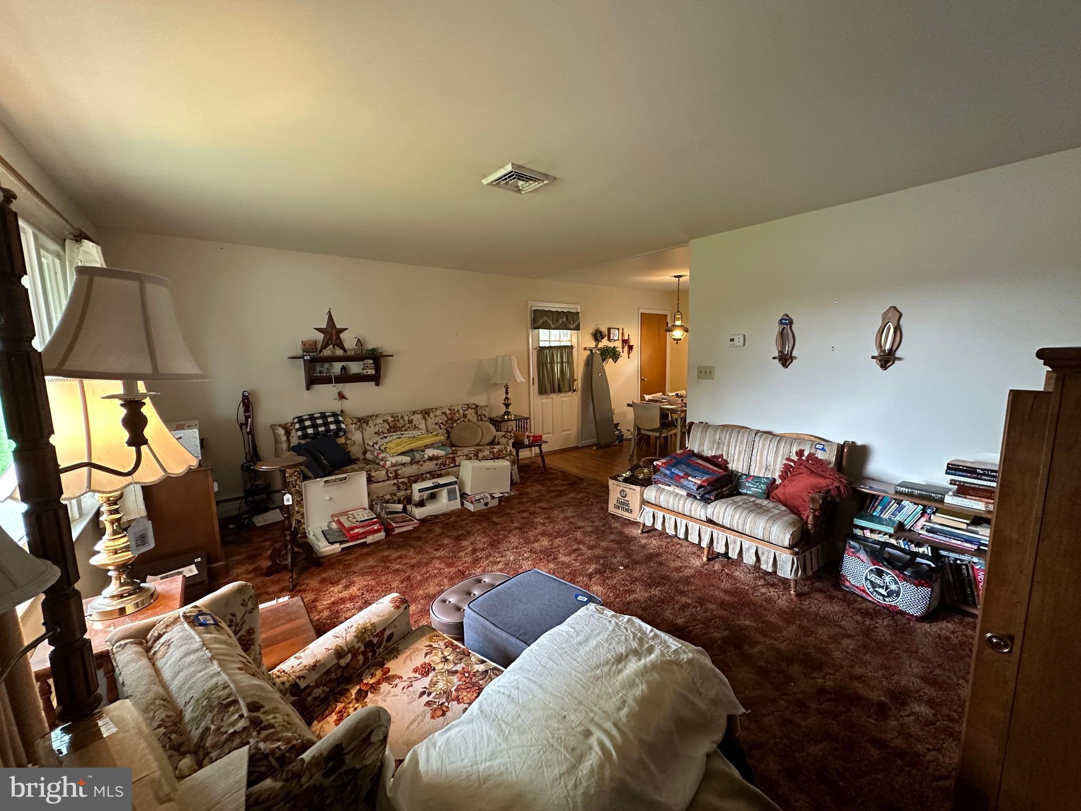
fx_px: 437
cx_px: 540
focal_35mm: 14
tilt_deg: -6.7
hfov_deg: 102.1
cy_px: 406
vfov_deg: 85.7
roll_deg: +1.2
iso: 400
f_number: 2.2
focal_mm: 2.22
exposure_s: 1/60
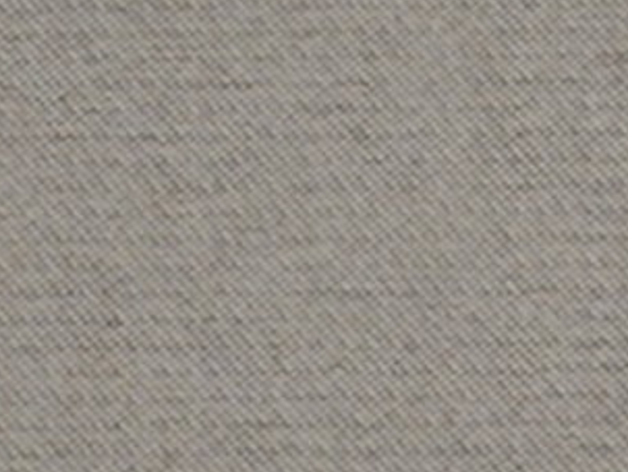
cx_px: 441
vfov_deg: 4.6
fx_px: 5776
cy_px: 969
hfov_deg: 6.2
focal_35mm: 318
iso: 400
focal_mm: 11.86
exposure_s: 1/10
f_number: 4.3
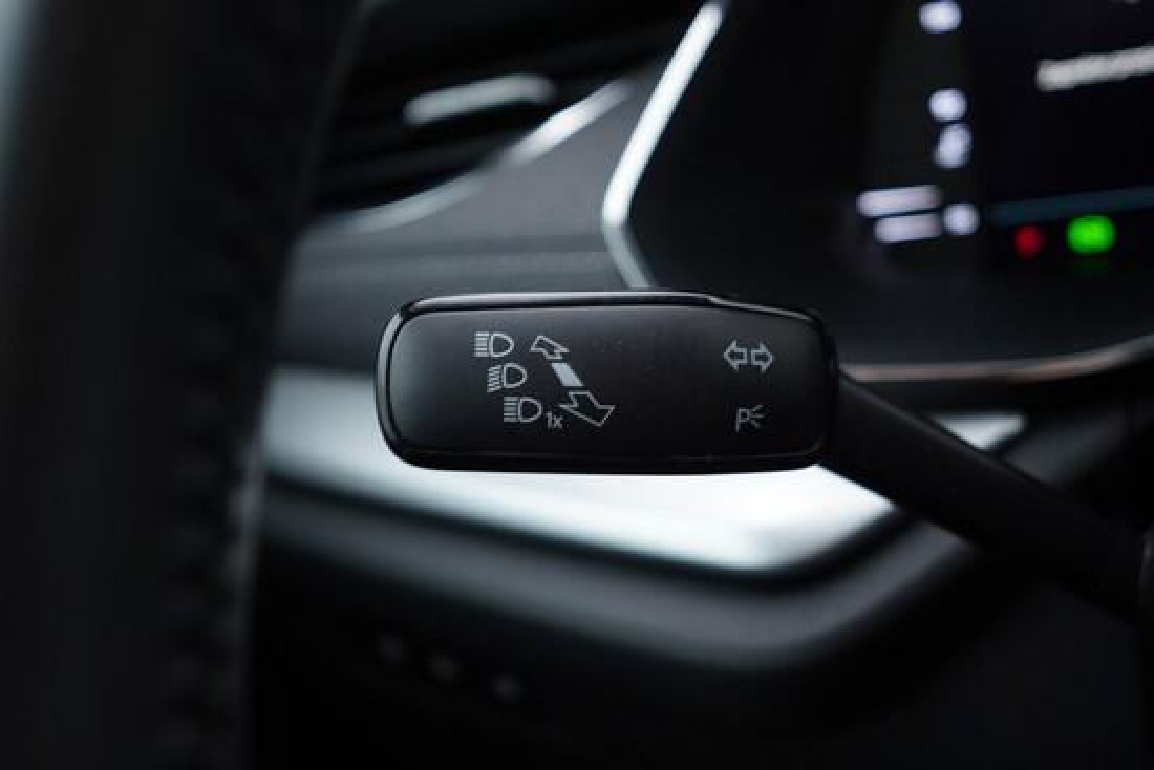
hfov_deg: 53.1
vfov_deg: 36.9
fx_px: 1154
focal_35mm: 36
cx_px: 577
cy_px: 385
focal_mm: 24
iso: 160
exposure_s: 1/40
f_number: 2.8
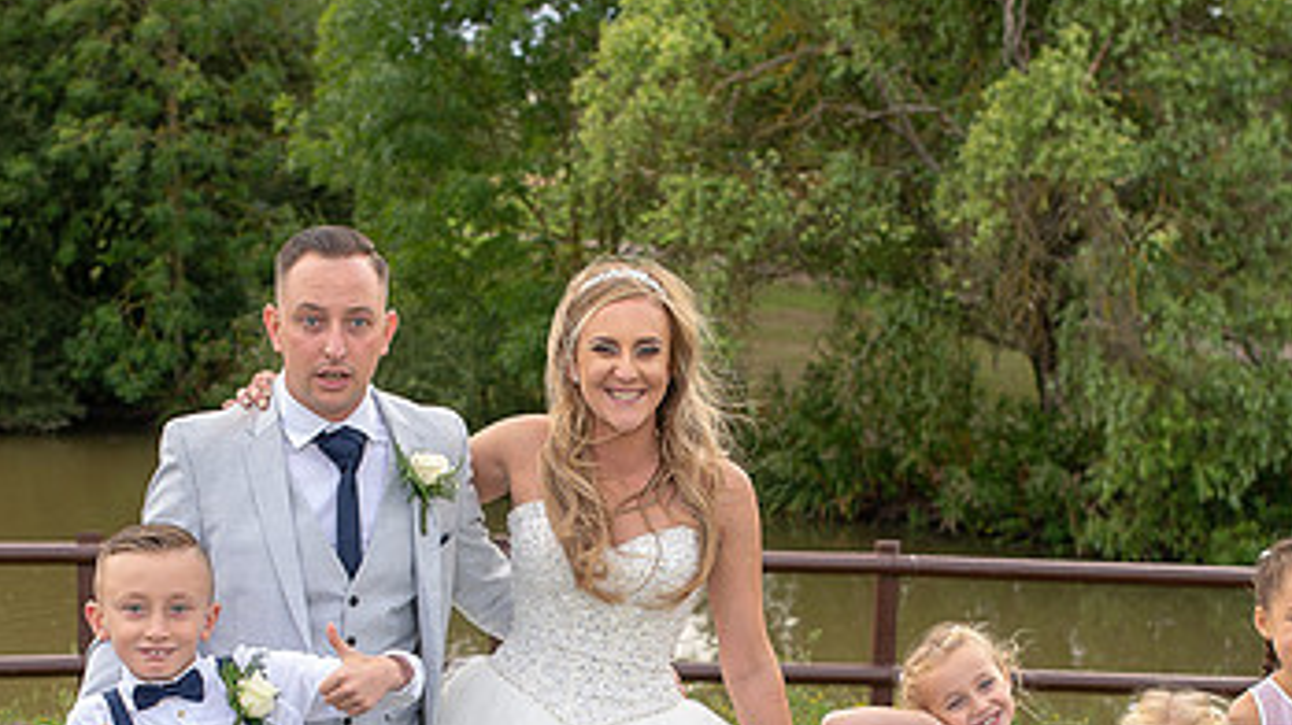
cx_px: 566
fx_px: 2431
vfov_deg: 16.5
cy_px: 773
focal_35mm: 71
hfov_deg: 29.7
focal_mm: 35
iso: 100
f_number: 4
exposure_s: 1/200
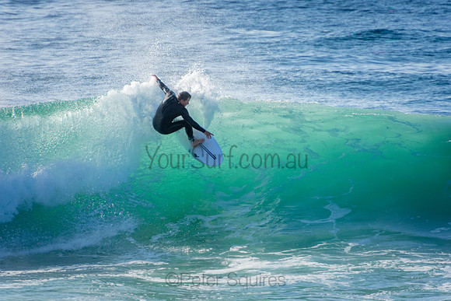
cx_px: 226
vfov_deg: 2.3
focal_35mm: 600
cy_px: 150
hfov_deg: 3.4
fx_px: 7518
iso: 250
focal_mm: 400
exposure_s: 1/2000
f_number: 5.6
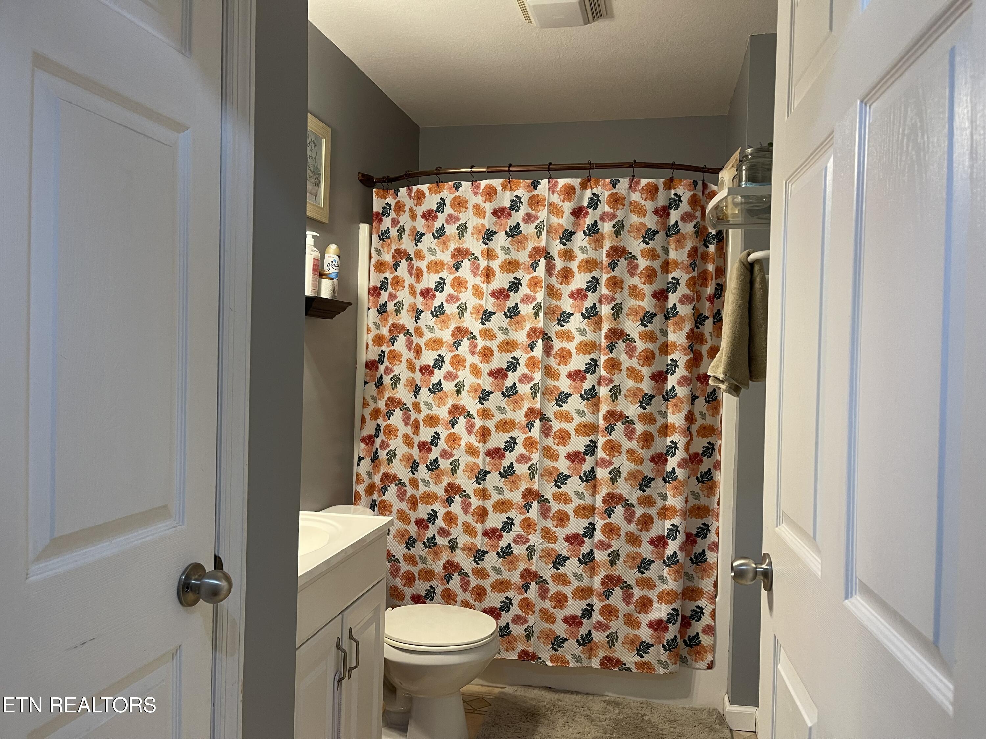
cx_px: 493
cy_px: 370
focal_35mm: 25
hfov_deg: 69.4
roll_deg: -1.1
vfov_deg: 54.9
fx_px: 712
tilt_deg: -1.4
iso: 125
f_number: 1.6
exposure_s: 1/60
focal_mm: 5.1
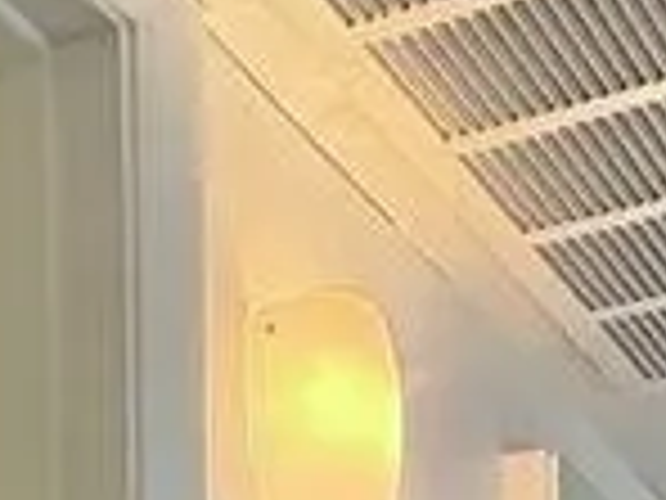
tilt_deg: -3.2
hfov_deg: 19.9
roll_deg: +1.7
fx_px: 1866
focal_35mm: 97
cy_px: 1315
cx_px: 562
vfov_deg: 11.6
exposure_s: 1/120
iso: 250
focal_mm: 2.22
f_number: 2.2
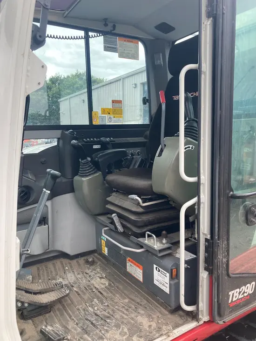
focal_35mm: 28
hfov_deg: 49.8
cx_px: 128
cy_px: 170
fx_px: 276
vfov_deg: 63.4
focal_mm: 3.99
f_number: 1.8
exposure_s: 1/128
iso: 20
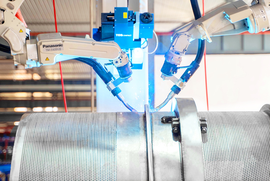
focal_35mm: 112
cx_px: 135
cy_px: 90
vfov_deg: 12.2
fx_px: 840
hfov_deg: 18.3
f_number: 2.8
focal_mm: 75
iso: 200
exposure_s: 1/200
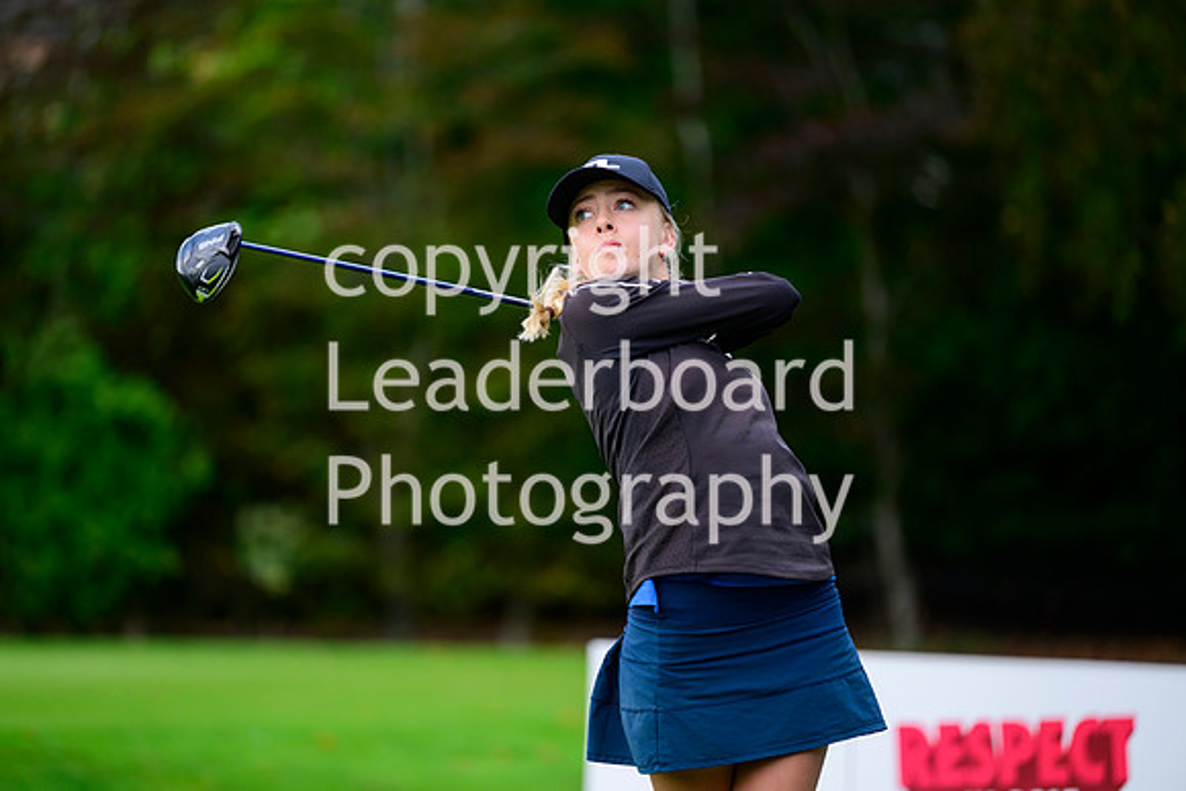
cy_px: 396
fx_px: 6590
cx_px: 593
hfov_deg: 10.3
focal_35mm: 200
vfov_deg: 6.9
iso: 1250
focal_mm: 200
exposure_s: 1/2000
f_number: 2.8
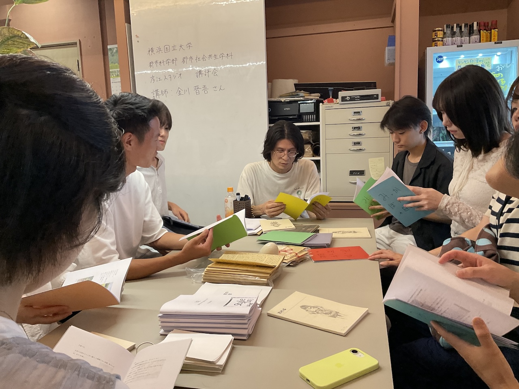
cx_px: 260
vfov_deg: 48.2
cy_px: 194
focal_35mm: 29
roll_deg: +2.2
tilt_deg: -7.7
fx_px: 435
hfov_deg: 61.7
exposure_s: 1/60
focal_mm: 3
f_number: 1.8
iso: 125
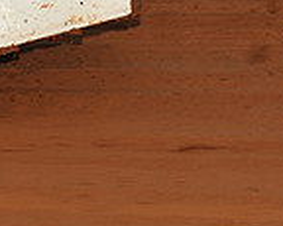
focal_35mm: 265
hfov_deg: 7.2
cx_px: -157
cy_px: -18
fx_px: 2218
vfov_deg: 5.8
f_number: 7.1
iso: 500
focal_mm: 70
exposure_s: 1/320
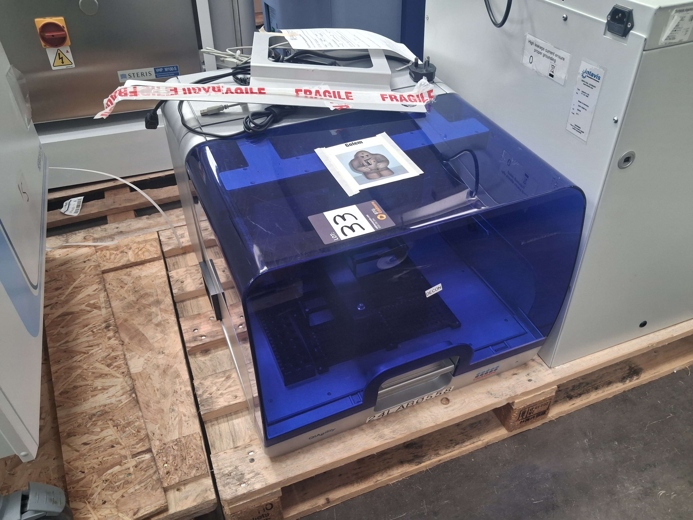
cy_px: 260
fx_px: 541
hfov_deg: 65.3
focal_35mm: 27
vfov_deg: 51.4
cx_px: 346
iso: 160
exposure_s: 1/100
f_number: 1.8
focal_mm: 4
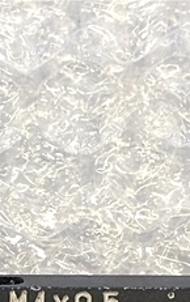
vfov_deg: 23.2
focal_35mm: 85
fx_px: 702
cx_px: 43
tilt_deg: -82.0
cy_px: 312
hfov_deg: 15.3
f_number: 2.2
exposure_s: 1/30
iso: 50
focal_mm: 4.15
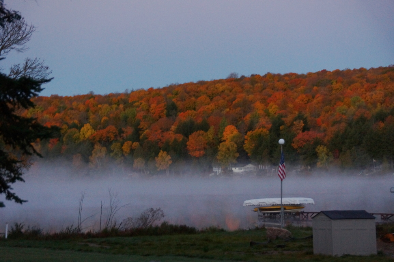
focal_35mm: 90
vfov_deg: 15.2
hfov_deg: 22.6
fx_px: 985
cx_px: 197
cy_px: 131
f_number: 5
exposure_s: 1/20
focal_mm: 60
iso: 1600
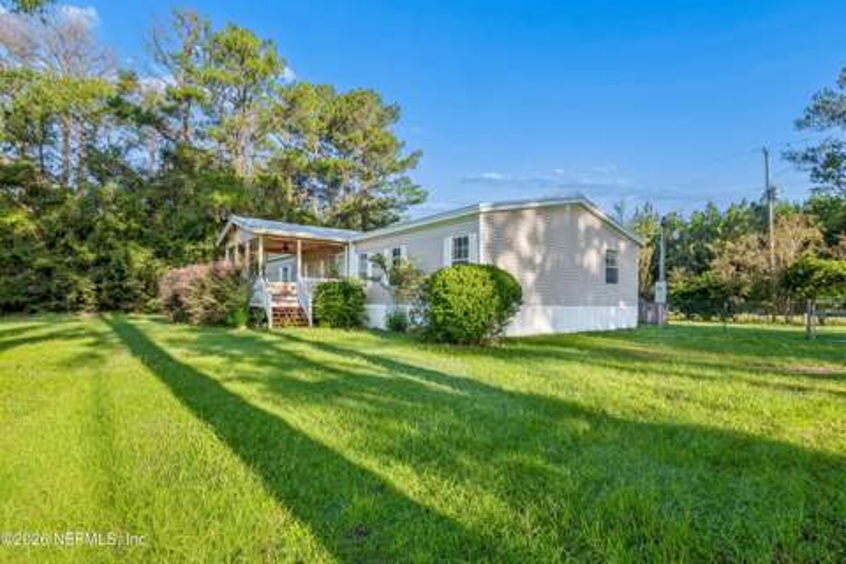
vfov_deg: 81.2
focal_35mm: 14
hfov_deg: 104.3
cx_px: 423
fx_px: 329
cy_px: 282
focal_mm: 14
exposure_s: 1/500
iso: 400
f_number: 8
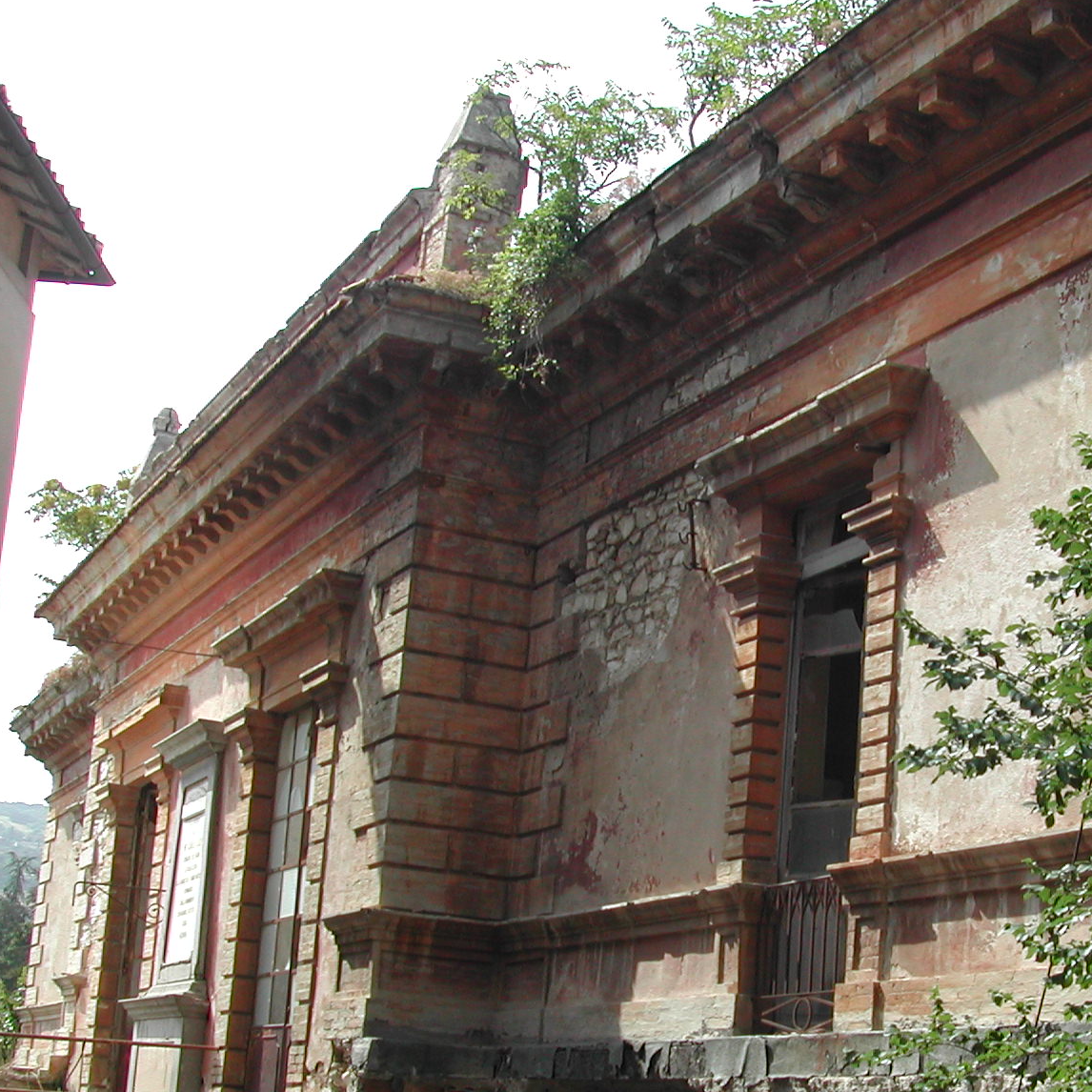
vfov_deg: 28.5
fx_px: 2141
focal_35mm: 60
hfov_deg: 28.3
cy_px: 711
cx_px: 787
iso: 100
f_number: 7.6
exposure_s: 1/146
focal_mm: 8
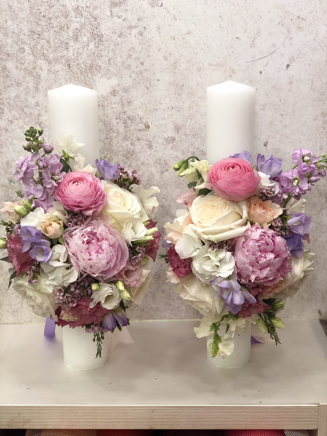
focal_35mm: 52
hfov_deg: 28.0
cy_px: 218
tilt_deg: -12.8
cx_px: 164
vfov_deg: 36.8
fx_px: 655
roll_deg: +0.5
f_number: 2.4
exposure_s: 1/50
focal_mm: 6
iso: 50
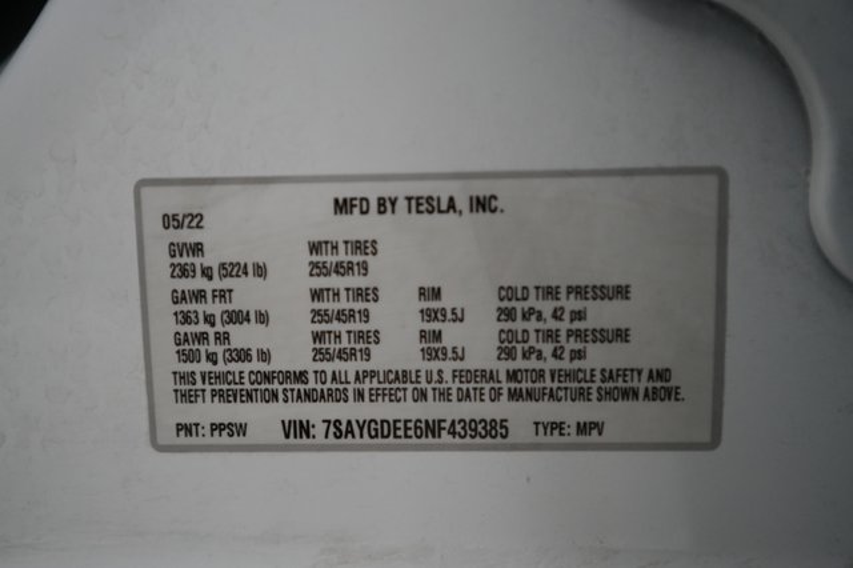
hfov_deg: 65.5
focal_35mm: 28
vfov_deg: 46.4
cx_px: 426
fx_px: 663
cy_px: 284
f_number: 2.8
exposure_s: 1/160
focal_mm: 28
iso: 4000
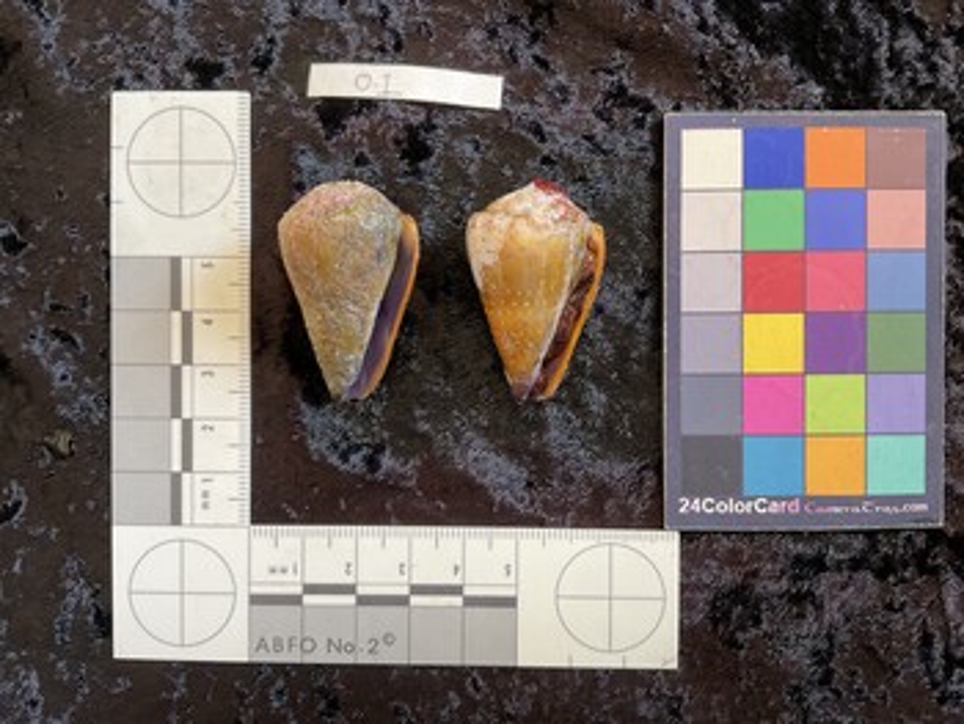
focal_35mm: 29
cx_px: 482
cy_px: 362
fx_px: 808
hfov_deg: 61.6
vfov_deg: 48.3
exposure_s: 1/60
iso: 50
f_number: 1.8
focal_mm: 3
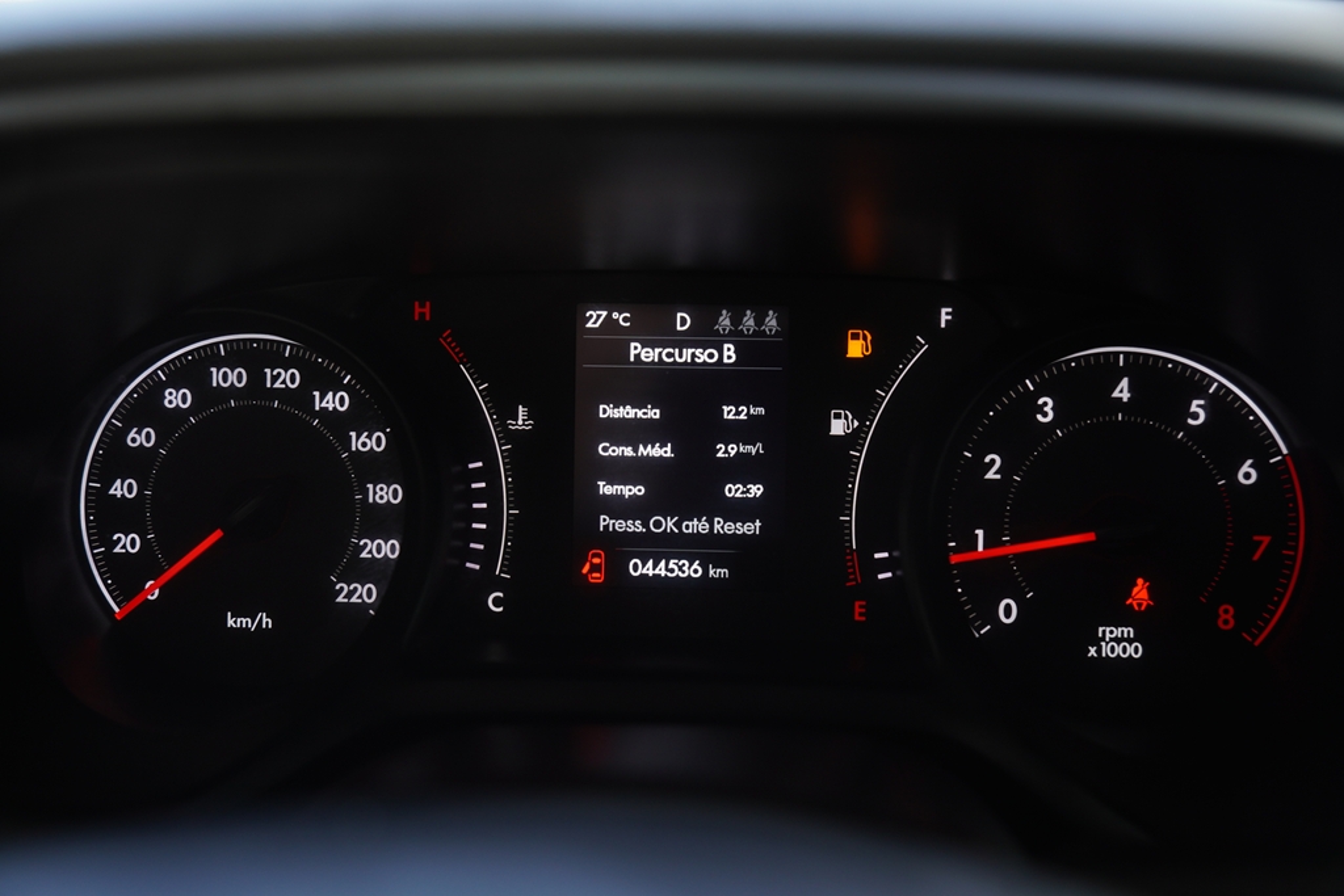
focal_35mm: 40
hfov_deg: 47.9
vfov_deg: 33.0
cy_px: 448
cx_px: 672
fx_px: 1512
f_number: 3.5
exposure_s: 1/80
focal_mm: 27
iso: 200
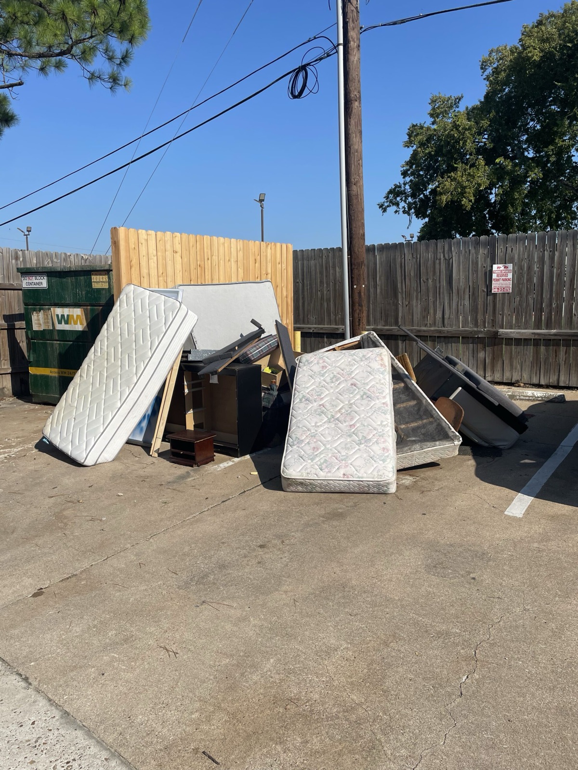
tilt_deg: -8.2
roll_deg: +0.1
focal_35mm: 26
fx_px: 579
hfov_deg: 53.1
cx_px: 289
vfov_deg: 67.3
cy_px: 385
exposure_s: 1/5556
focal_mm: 4.2
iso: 32
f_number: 1.6
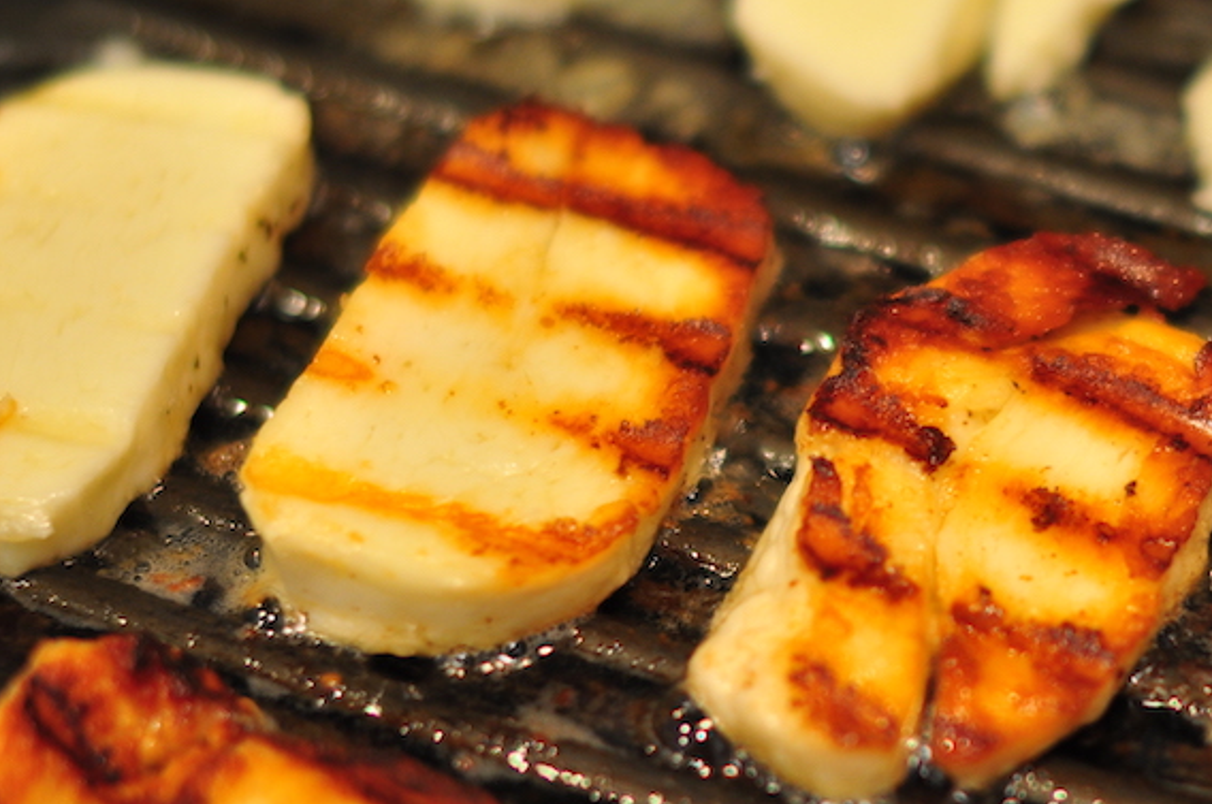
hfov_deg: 15.5
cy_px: 422
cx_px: 969
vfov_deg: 10.4
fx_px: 4438
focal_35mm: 132
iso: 320
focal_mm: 50
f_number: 1.4
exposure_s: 1/125
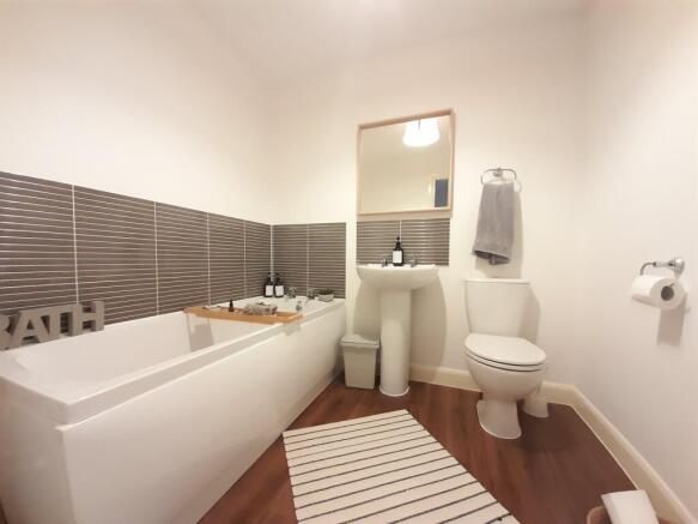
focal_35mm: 13
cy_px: 262
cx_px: 349
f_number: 2.2
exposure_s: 1/25
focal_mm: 1.42
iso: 400
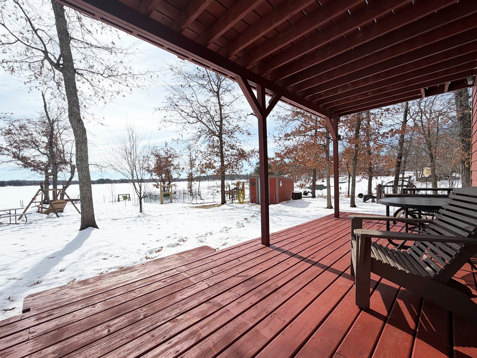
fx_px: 207
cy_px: 187
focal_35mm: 15
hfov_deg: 98.2
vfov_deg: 81.7
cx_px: 239
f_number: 2.2
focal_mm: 2.22
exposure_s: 1/1848
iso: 20
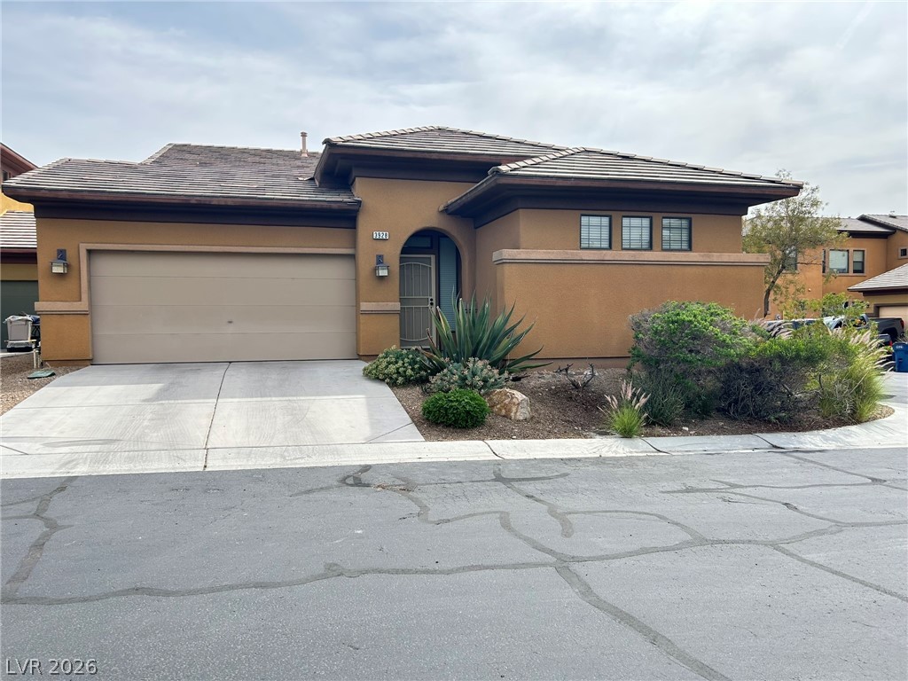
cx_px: 454
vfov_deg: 53.1
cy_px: 340
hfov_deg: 67.3
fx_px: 682
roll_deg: +0.2
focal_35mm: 26
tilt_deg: -1.4
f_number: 1.5
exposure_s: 1/1901
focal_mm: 5.7
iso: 50
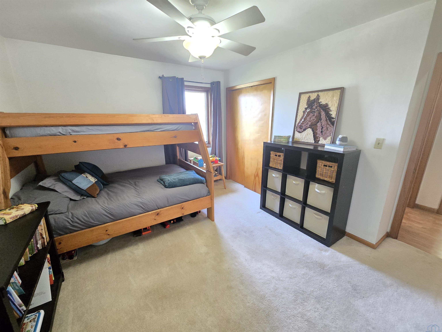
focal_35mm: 13
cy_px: 166
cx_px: 221
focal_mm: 2.2
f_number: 2.2
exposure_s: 1/60
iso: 1000
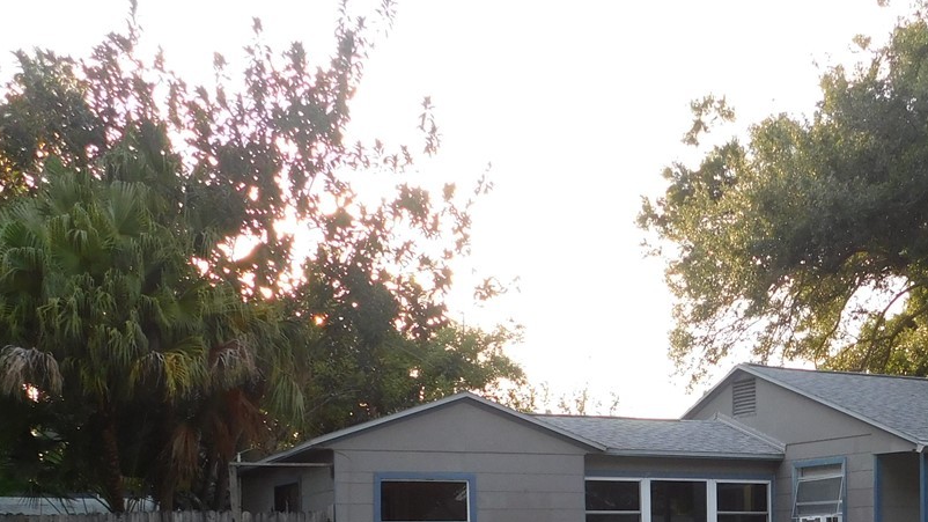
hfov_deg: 39.9
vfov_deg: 22.4
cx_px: 722
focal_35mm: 50
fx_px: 1230
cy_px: 598
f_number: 3
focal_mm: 4
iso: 125
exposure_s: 1/250
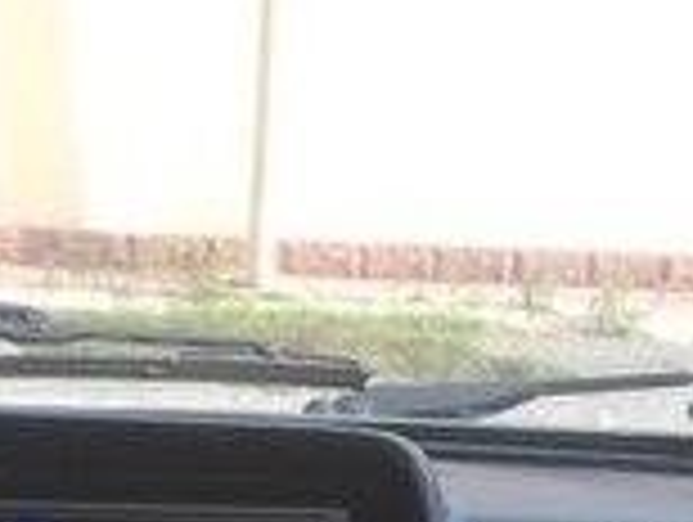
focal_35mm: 124
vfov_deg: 11.1
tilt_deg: -19.1
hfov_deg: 15.8
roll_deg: -4.9
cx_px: 135
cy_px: 952
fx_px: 2486
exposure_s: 1/398
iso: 32
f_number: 2.2
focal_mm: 4.15
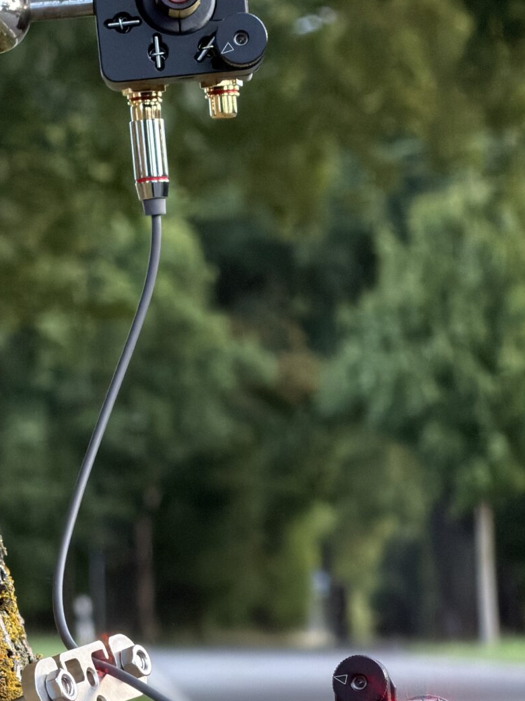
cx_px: 221
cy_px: 663
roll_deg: +1.0
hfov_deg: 6.0
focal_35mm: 246
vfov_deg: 8.0
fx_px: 4978
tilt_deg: +0.1
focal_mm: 16.89
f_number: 2.8
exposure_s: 1/99
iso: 400
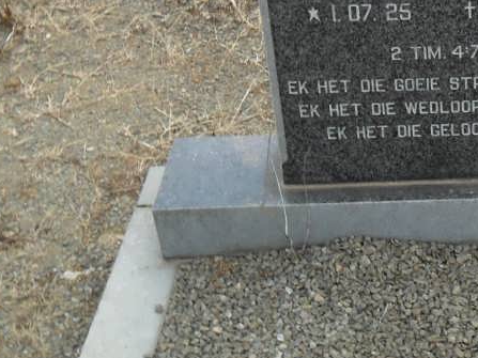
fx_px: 1187
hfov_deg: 21.7
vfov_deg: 17.0
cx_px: 508
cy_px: 68
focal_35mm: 86
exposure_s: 1/90
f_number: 3.7
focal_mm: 5.7
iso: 100
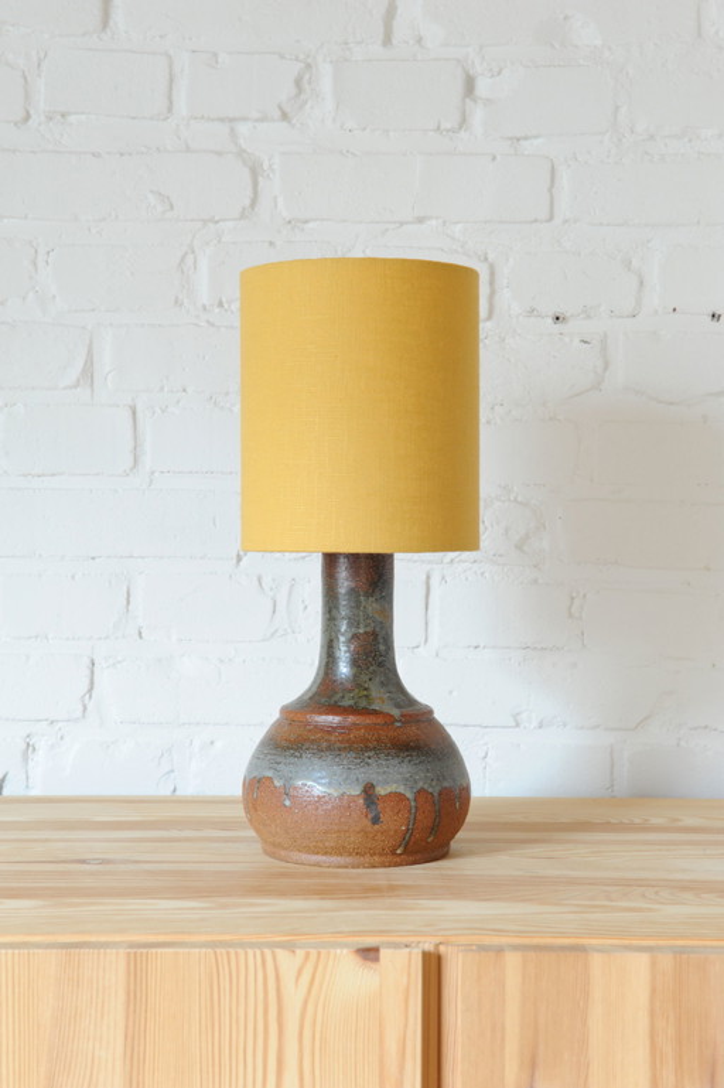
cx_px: 362
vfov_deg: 34.5
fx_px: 1751
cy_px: 544
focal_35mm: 58
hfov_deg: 23.4
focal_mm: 58
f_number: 10
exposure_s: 1/4
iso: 1250
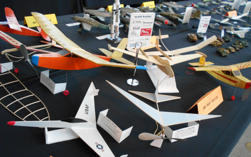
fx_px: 192
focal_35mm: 28
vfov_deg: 44.4
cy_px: 92
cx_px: 126
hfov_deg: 66.5
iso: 360
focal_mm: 4.6
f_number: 3.2
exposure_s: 1/30
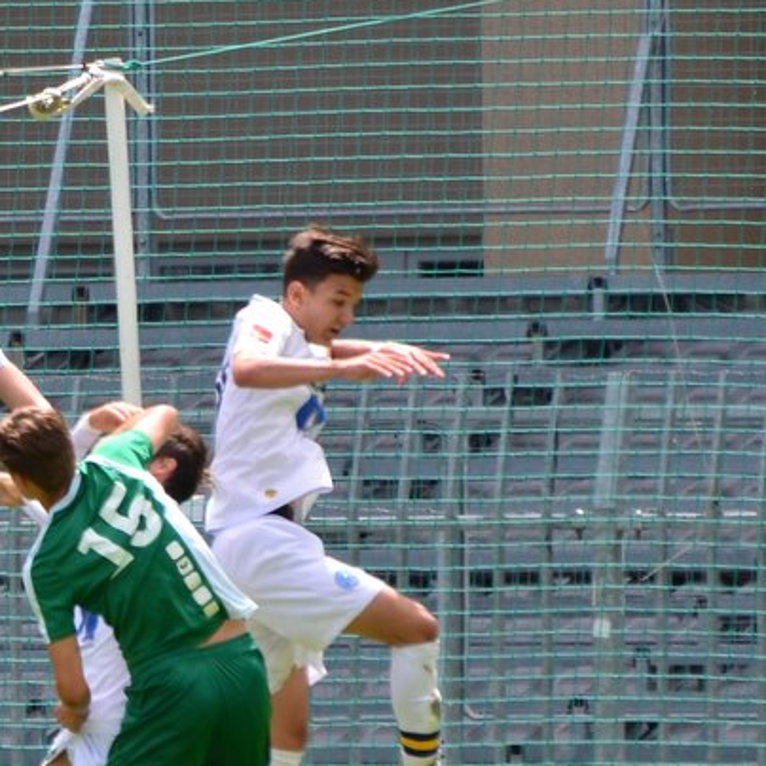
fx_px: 21330
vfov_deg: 2.1
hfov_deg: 2.1
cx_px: 93
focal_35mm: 852
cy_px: 544
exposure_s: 1/640
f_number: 5.6
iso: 250
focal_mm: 300
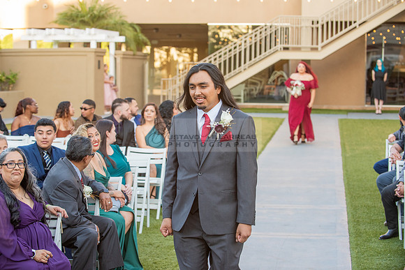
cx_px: 202
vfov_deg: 16.7
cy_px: 135
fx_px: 923
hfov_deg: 24.8
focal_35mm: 82
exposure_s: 1/320
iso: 800
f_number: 4
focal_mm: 82
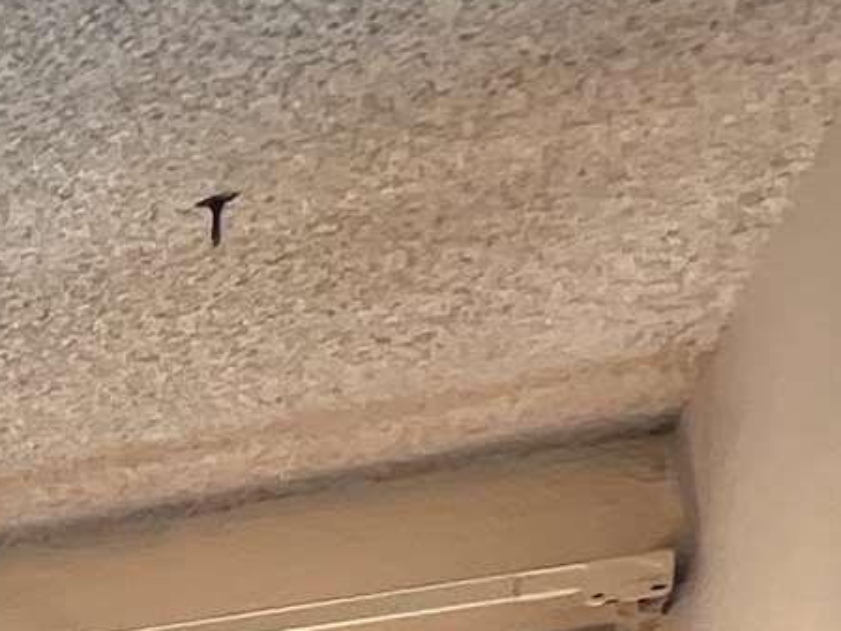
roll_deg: +3.0
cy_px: 1475
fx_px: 2163
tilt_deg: -2.4
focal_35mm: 89
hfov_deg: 9.9
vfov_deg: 13.0
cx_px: -2002
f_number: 1.8
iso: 160
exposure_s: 1/120
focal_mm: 1.57
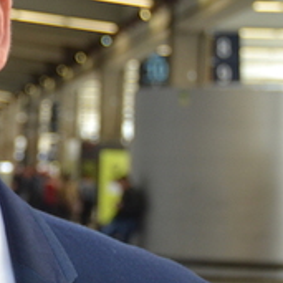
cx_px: -119
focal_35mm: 167
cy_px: 101
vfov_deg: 10.5
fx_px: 1543
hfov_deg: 10.2
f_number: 4.2
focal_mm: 31
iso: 450
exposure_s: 1/60
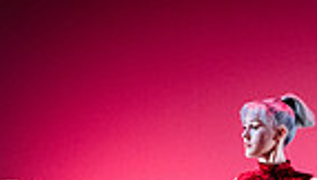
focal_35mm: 471
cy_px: 237
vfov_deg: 2.6
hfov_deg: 4.6
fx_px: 3966
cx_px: 330
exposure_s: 1/500
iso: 1250
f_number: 2.8
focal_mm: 101
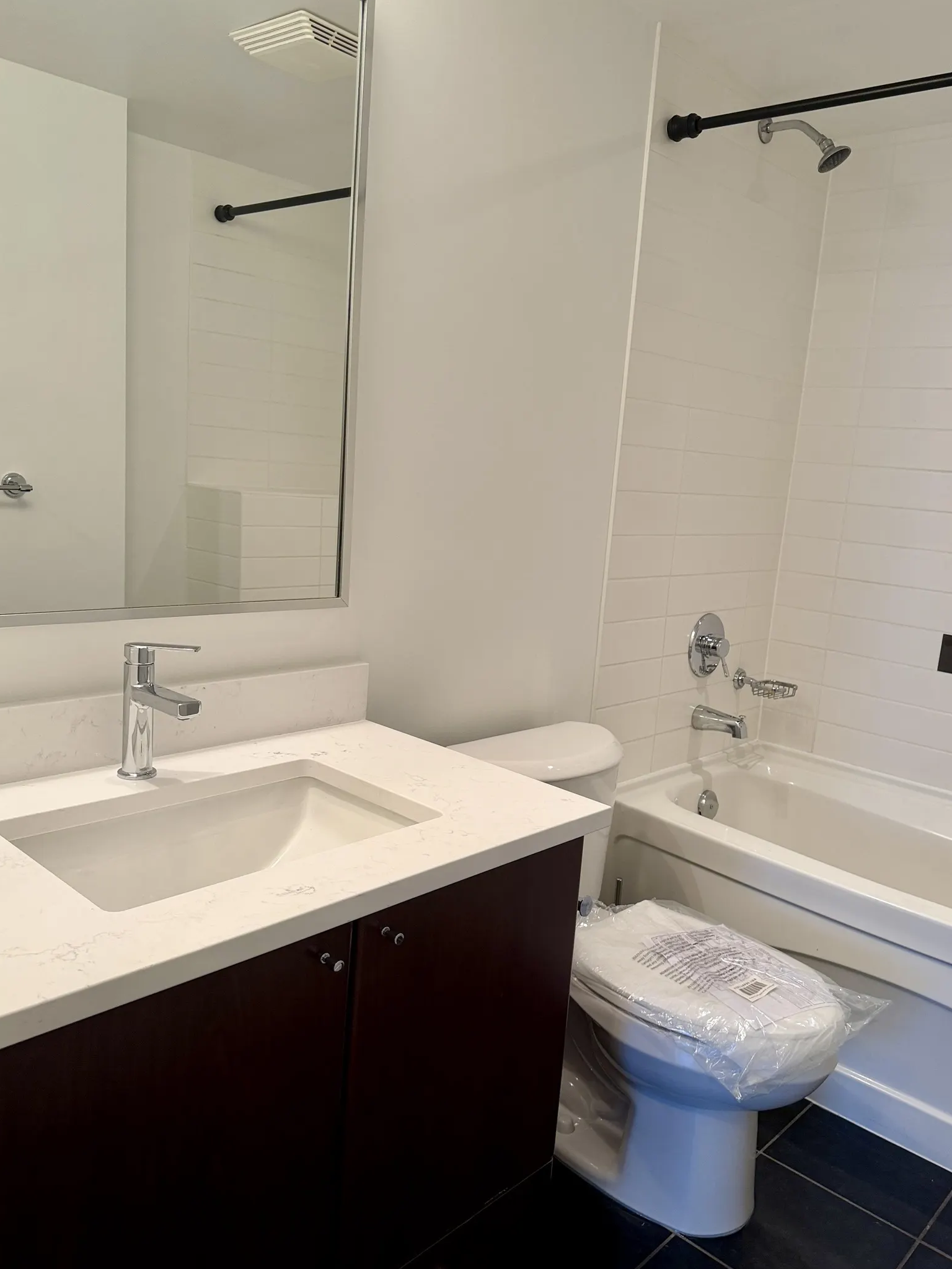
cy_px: 639
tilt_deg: -8.9
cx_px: 513
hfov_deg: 51.3
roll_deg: -4.1
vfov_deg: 65.3
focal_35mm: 27
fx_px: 990
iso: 125
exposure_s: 1/120
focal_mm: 6.76
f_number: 1.78
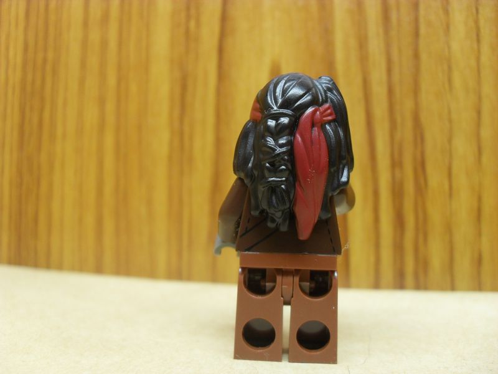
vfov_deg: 40.7
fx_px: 504
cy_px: 187
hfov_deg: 52.6
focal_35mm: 35
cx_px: 249
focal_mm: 6.2
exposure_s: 1/20
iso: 200
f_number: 2.8
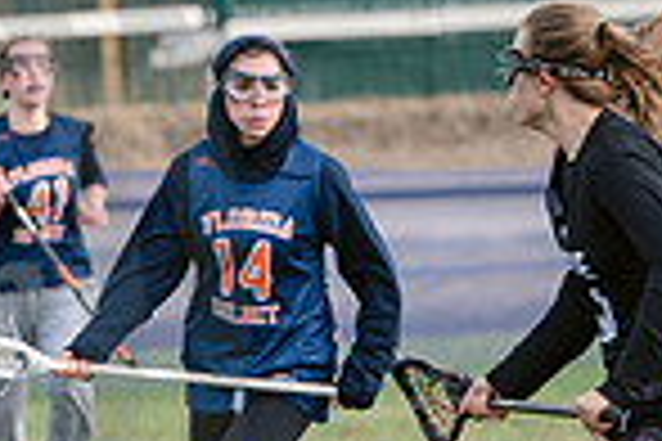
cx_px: -549
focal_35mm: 790
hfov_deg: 2.6
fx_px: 14526
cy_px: 335
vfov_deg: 1.7
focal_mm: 200
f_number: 5
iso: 400
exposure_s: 1/1600
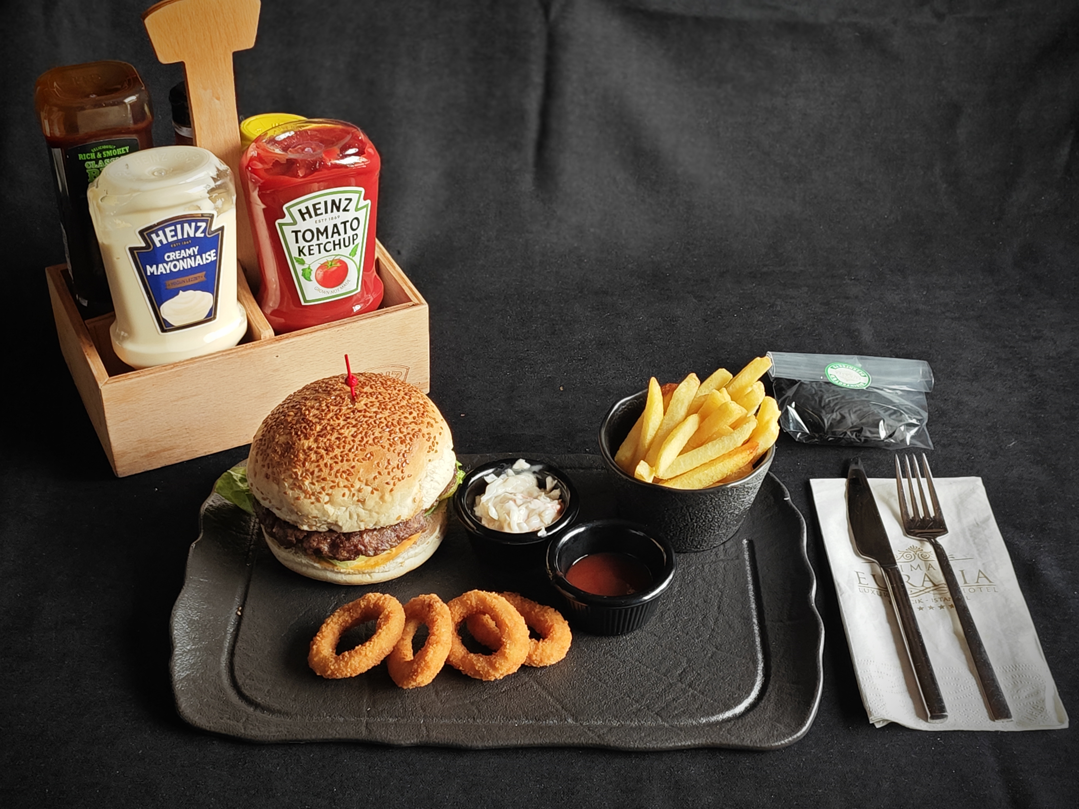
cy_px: 404
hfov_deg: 38.2
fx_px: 1559
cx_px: 540
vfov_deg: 29.1
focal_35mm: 50
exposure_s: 1/59
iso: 100
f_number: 0.95
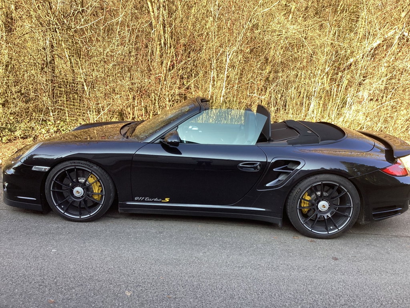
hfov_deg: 58.4
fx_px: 367
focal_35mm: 31
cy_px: 154
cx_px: 205
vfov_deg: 45.4
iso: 25
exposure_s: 1/101
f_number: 2.4
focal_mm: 3.3
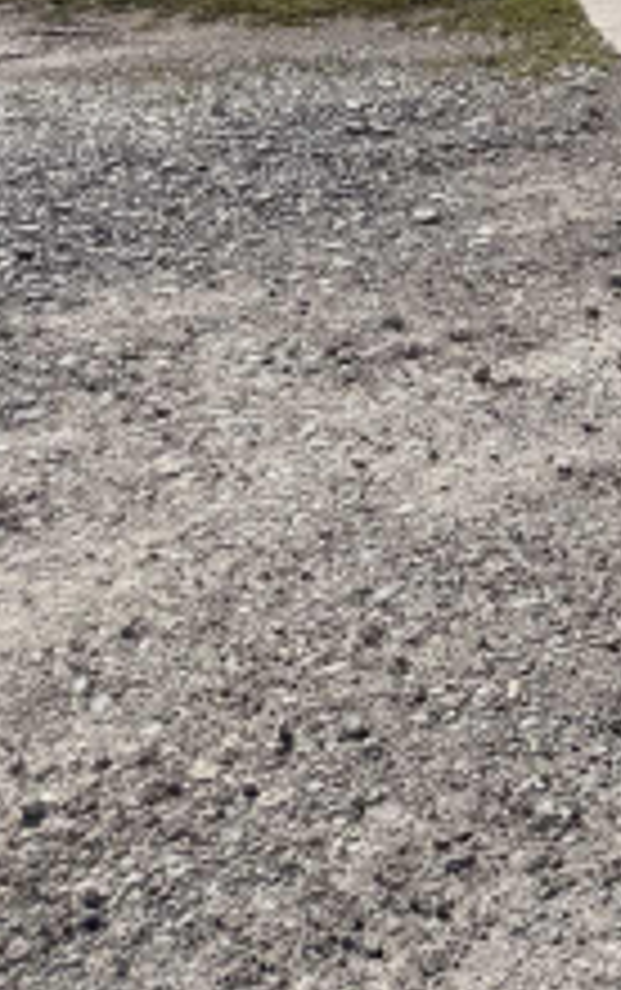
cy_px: -353
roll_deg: -3.0
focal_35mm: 77
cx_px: 882
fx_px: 2080
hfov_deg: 15.8
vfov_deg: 23.2
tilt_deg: -4.8
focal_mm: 6.76
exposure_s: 1/8130
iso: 80
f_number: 1.78
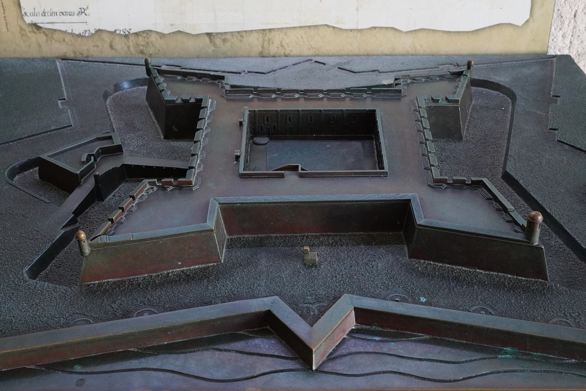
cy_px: 196
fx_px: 537
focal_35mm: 33
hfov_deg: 57.2
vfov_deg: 40.0
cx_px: 293
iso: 6400
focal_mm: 33
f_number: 8
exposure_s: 1/80
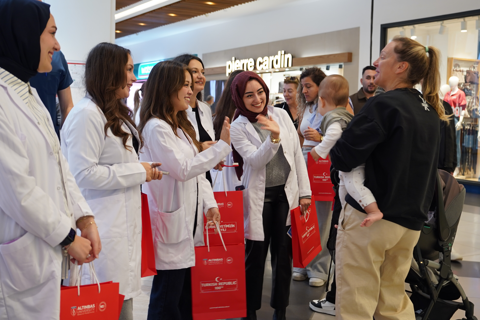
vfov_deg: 29.2
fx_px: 613
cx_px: 240
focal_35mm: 46
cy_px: 160
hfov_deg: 42.7
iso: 320
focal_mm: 31
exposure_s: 1/50
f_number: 3.2
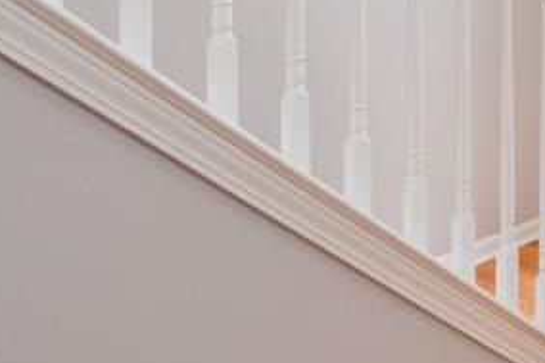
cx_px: 662
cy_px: -121
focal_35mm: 54
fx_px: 817
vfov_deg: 22.2
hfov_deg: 30.9
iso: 800
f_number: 7.1
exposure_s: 1/250
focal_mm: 10
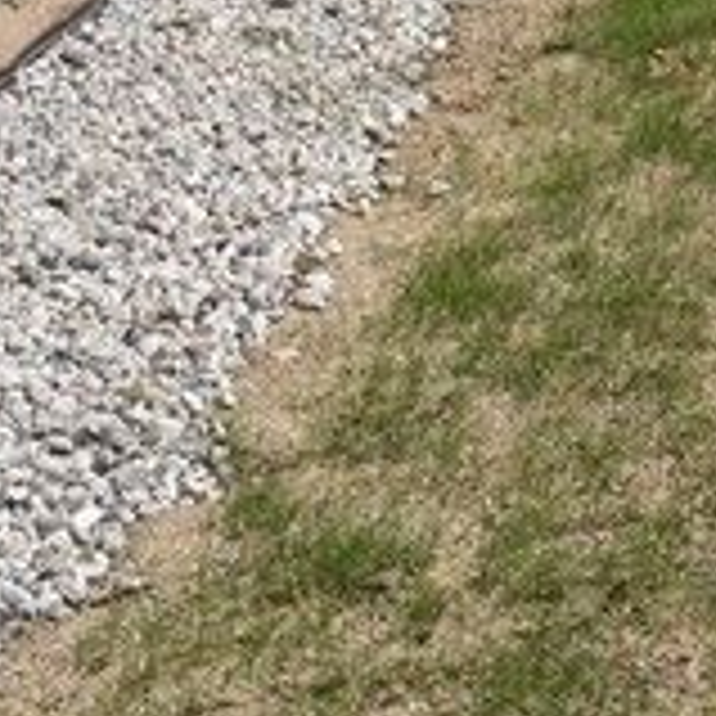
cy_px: -799
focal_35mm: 148
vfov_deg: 10.6
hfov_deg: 11.3
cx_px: 1103
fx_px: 3463
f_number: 8
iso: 100
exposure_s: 1/320
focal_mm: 18
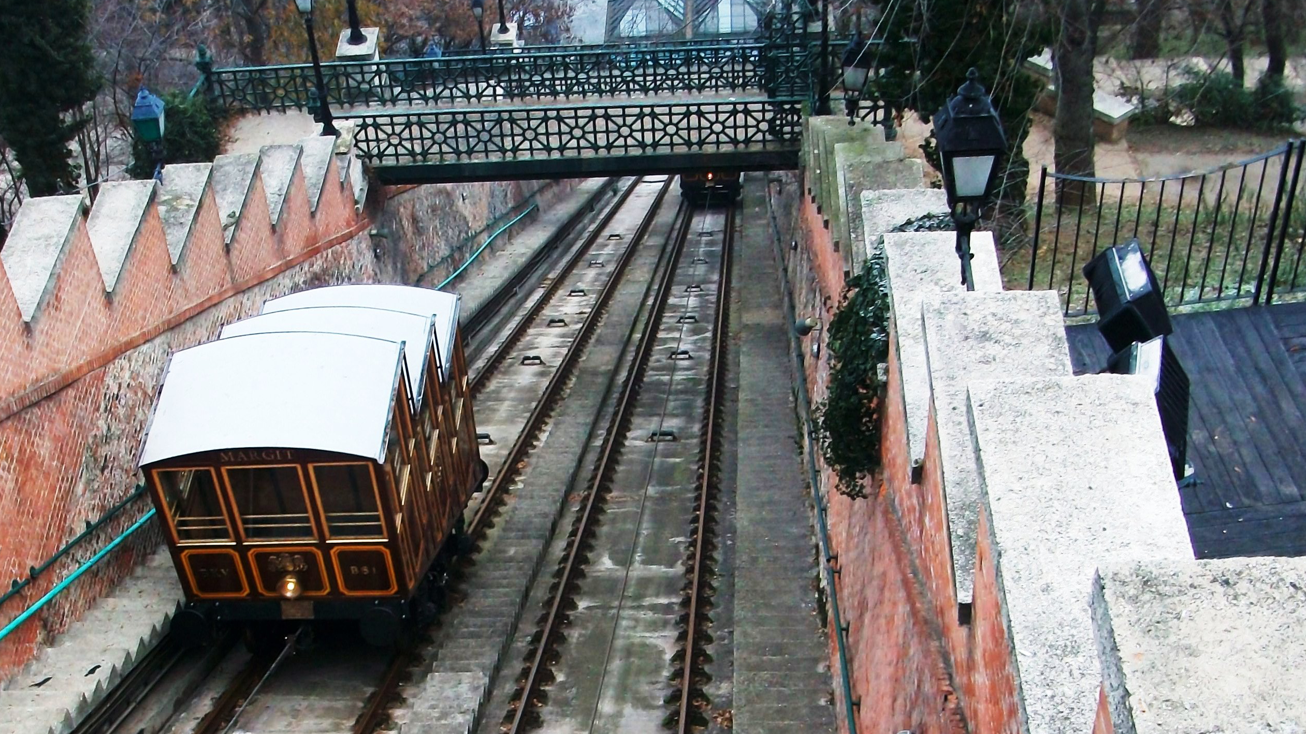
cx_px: 520
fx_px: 1766
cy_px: 509
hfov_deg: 40.4
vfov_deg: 23.3
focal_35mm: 51
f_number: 2.8
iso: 80
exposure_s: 1/100
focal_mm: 5.7
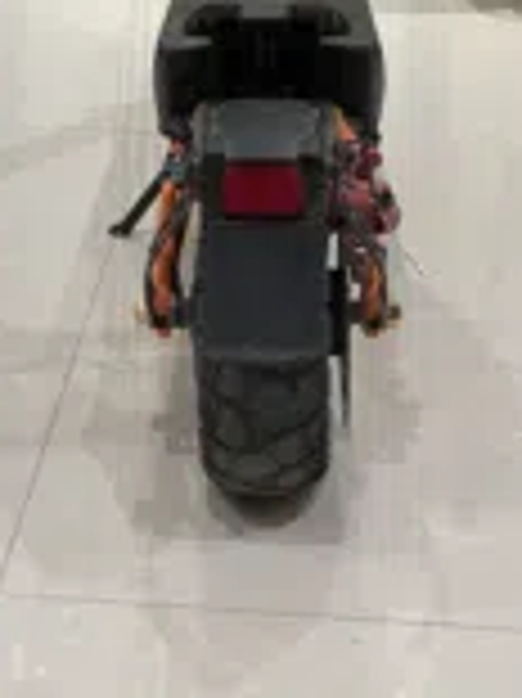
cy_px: -185
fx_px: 1349
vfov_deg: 25.4
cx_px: 252
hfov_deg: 21.9
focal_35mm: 67
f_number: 1.5
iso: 250
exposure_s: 1/50
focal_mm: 5.7
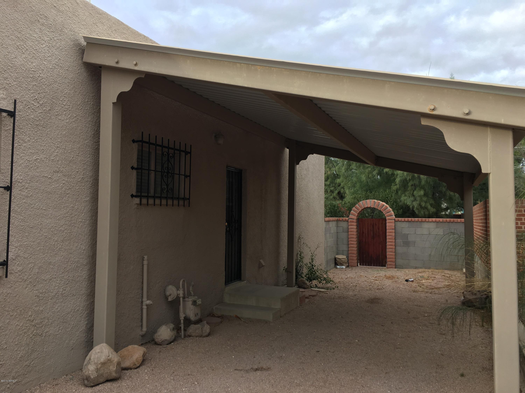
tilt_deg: +6.4
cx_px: 262
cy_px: 196
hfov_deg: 61.7
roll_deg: -0.4
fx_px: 440
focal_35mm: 29
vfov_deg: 48.2
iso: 25
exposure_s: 1/253
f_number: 2.2
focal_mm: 4.15
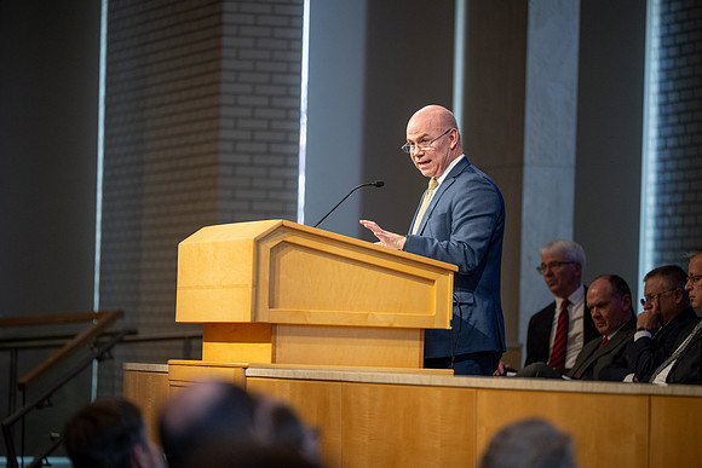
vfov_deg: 6.9
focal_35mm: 200
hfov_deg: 10.3
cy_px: 234
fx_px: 3901
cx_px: 351
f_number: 2.8
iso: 1600
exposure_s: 1/400
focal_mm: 200
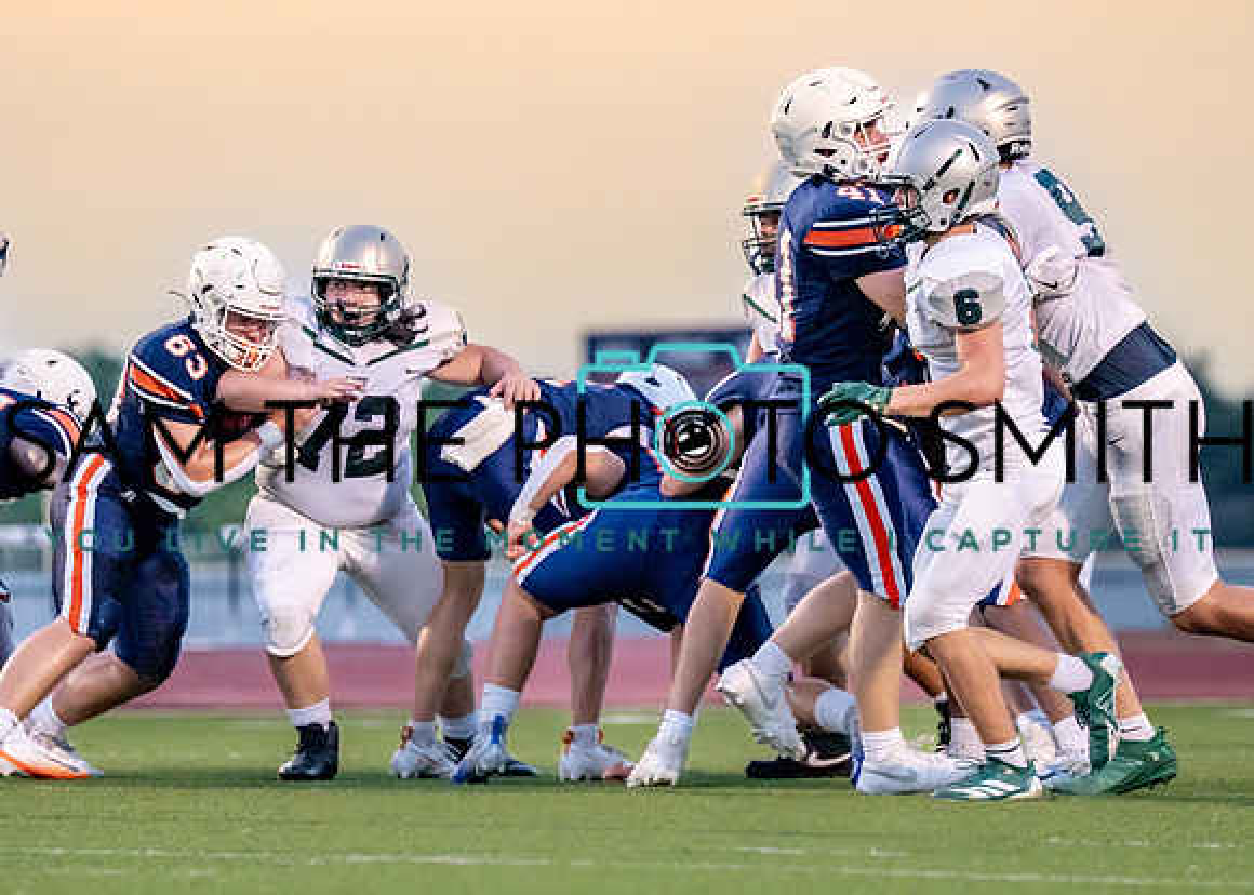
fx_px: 13128
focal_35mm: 369
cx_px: 732
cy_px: 442
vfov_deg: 3.9
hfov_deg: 5.5
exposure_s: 1/1000
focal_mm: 200
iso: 1600
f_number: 2.8
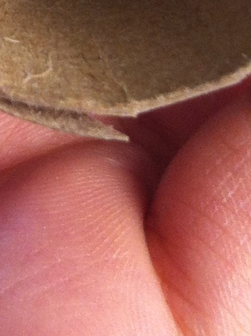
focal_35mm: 182
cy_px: -380
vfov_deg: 9.9
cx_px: 45
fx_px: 1764
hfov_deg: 8.1
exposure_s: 1/24
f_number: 2.8
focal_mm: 3.85
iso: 80
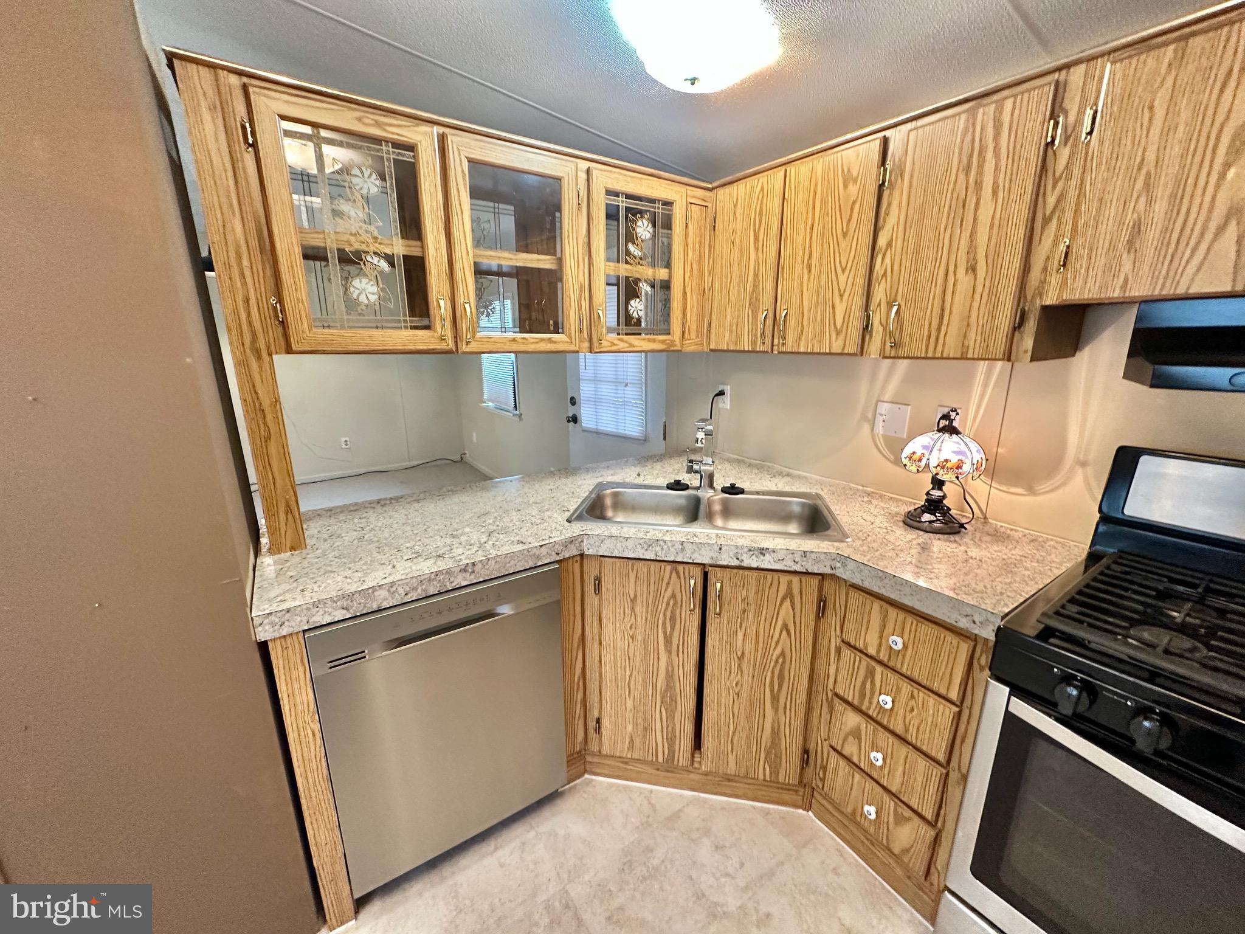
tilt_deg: -17.7
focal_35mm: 14
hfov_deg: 102.1
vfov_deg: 85.7
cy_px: 467
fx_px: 504
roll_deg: +0.9
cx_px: 622
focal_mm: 2.22
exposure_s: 1/60
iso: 250
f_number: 2.2
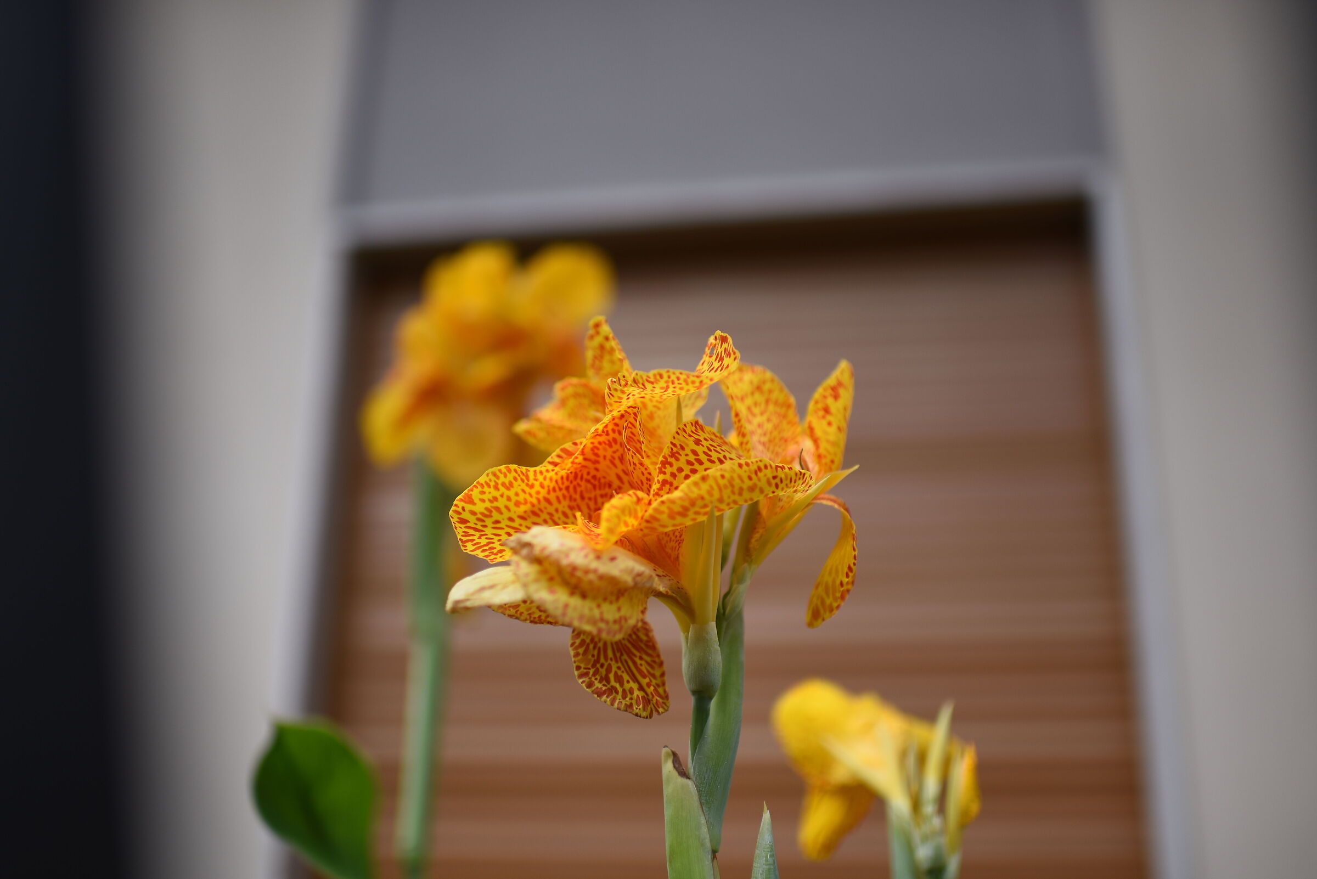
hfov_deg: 54.4
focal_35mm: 35
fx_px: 1281
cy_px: 440
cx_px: 658
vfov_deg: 37.9
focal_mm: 35
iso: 125
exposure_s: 1/4000
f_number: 1.4
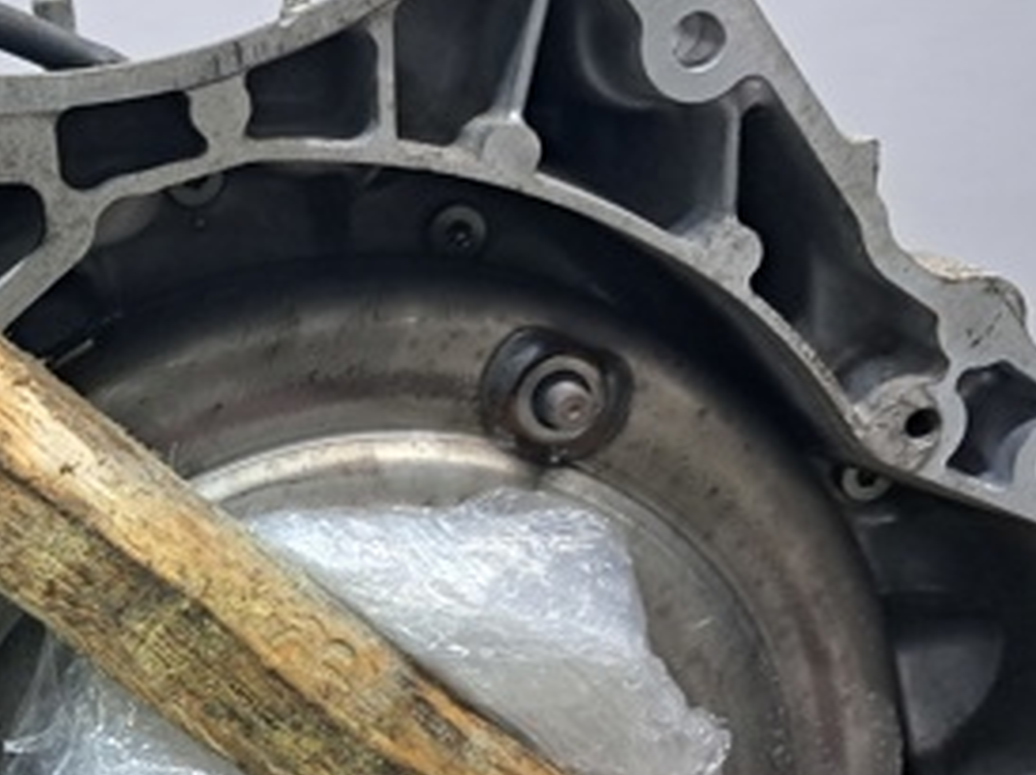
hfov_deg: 29.9
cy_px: 739
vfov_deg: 22.5
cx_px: 174
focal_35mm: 63
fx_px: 1884
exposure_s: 1/50
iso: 200
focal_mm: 4
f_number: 1.8
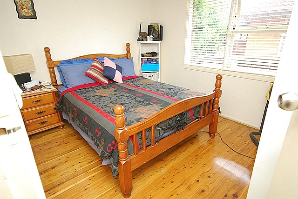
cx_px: 149
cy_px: 100
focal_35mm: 21
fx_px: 174
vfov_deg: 59.6
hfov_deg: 81.2
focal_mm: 14
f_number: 4.8
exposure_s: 1/60
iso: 800
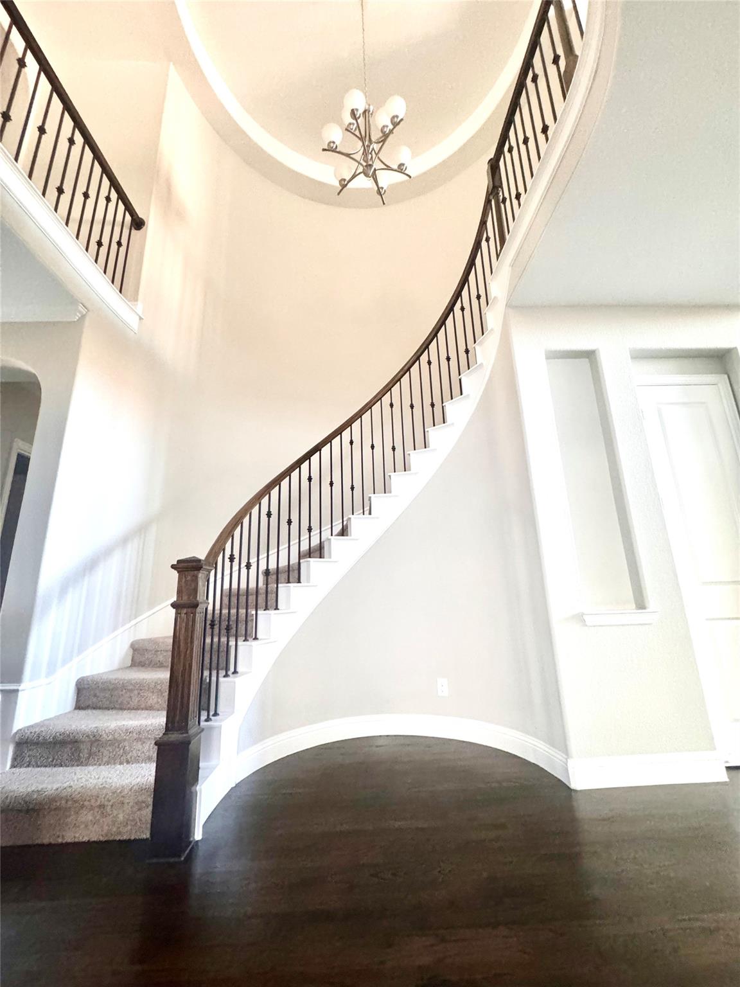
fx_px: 399
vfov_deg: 102.1
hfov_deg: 85.7
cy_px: 494
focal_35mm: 14
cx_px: 370
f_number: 2.2
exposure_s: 1/60
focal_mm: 2.22
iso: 800
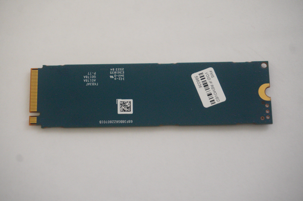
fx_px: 618
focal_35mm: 74
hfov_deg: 27.5
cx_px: 152
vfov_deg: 18.5
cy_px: 100
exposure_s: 1/320
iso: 4000
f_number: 5.6
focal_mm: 49
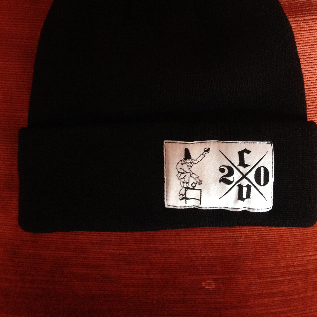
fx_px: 435
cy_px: 92
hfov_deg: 40.0
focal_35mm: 42
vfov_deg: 39.3
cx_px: 164
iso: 400
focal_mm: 4.12
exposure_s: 1/20
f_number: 2.4
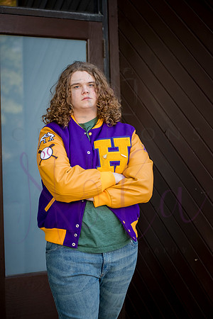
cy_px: 160
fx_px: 710
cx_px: 106
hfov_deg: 17.1
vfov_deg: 25.4
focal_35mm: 80
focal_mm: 80
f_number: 3.5
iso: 640
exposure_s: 1/400
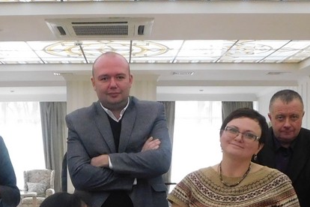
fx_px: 637
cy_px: 190
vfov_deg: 18.1
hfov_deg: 27.2
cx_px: 108
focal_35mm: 74
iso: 400
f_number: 3
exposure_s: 1/30
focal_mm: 4
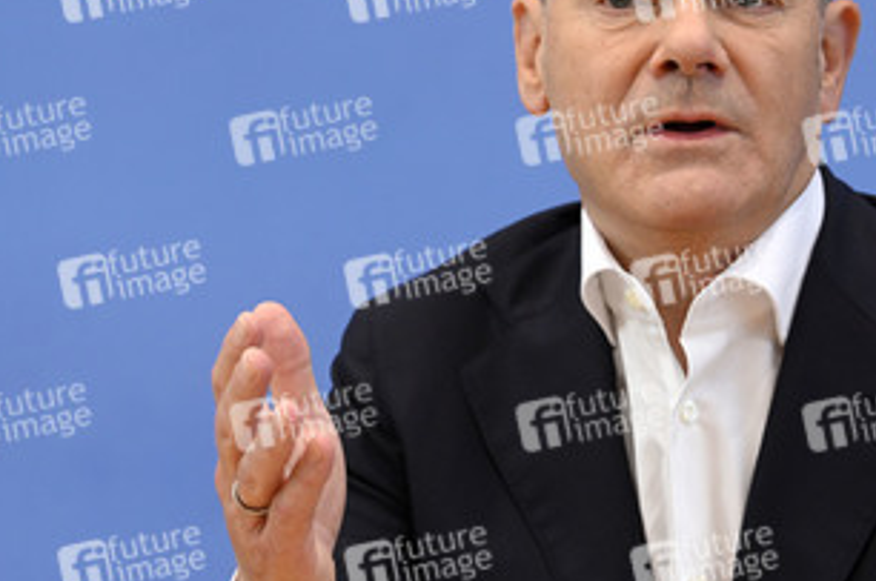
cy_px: 203
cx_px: 628
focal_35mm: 177
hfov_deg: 11.6
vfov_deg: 7.7
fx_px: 4300
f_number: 6.3
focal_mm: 120
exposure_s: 1/500
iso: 3200
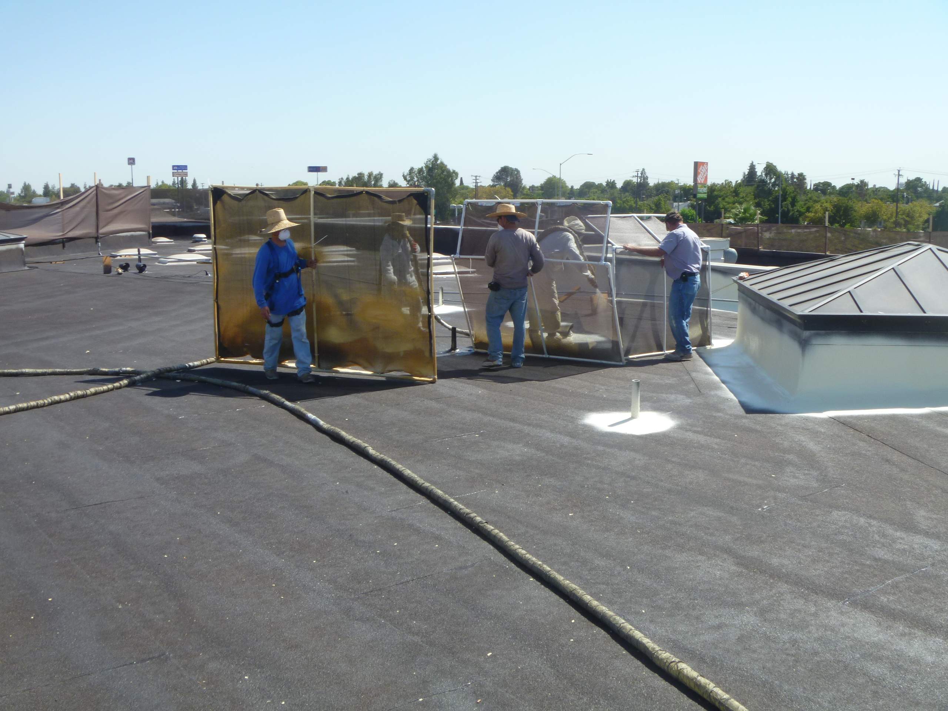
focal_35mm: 35
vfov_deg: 40.7
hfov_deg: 52.6
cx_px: 474
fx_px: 959
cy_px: 356
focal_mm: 6.3
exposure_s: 1/160
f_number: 5.6
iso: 80
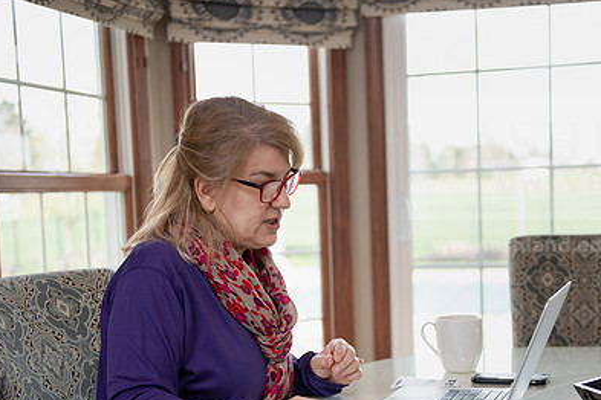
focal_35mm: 62
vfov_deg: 21.8
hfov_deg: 32.3
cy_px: 277
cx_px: 362
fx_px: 1035
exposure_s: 1/250
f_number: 2.8
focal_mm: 42
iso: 320
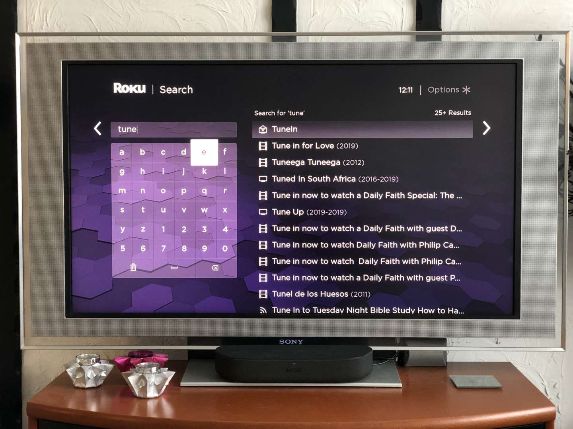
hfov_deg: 36.8
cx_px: 286
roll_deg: +0.1
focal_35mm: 52
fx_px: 861
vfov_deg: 28.0
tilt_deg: -3.2
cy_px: 214
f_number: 2.4
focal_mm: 6
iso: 160
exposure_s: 1/19
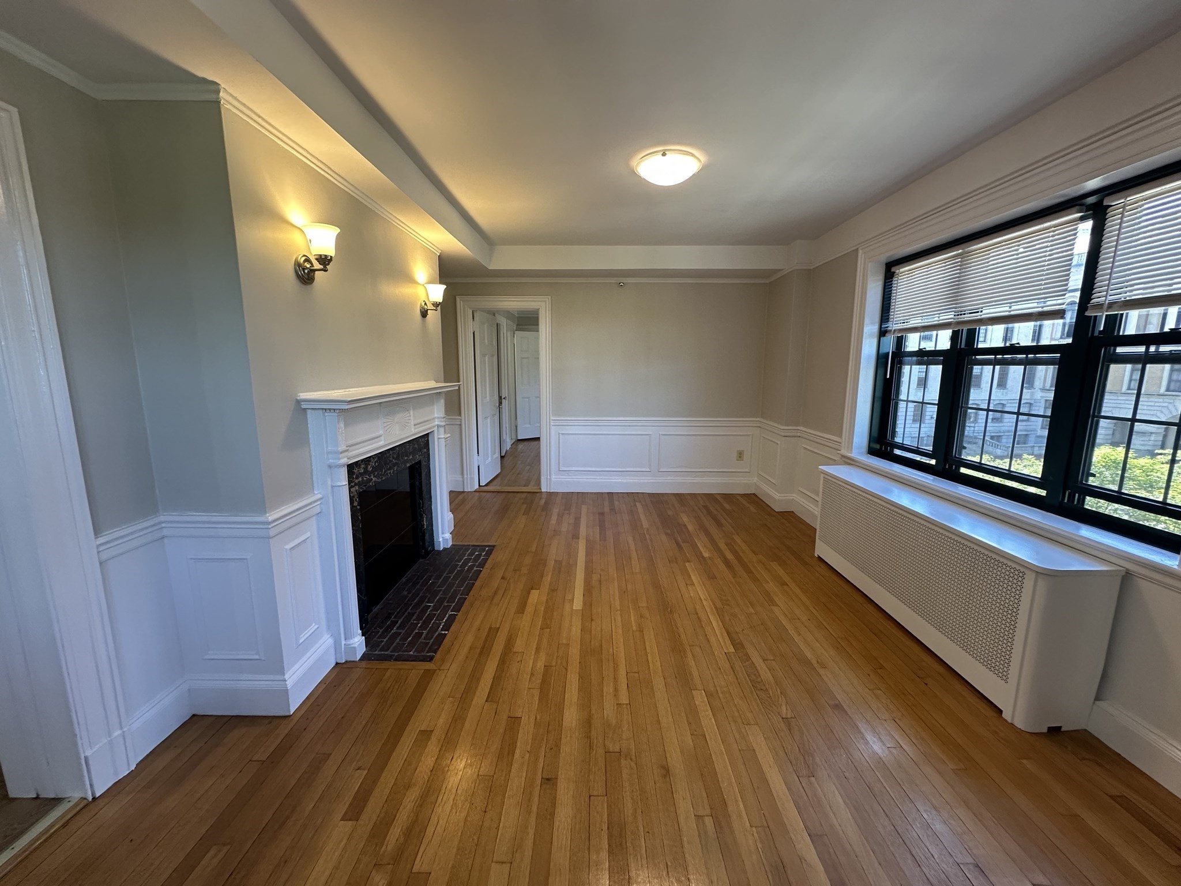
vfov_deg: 85.7
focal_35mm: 14
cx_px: 590
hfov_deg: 102.1
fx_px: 478
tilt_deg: -8.9
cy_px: 443
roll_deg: -0.6
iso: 160
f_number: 2.2
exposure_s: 1/120
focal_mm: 2.22
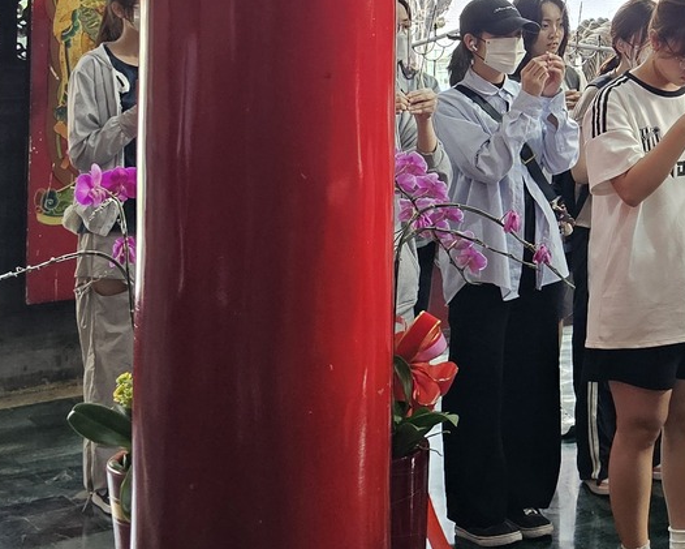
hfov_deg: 20.7
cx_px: 949
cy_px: -76
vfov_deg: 18.0
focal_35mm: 82
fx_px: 1663
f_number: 1.7
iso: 250
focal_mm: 6.3
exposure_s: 1/120
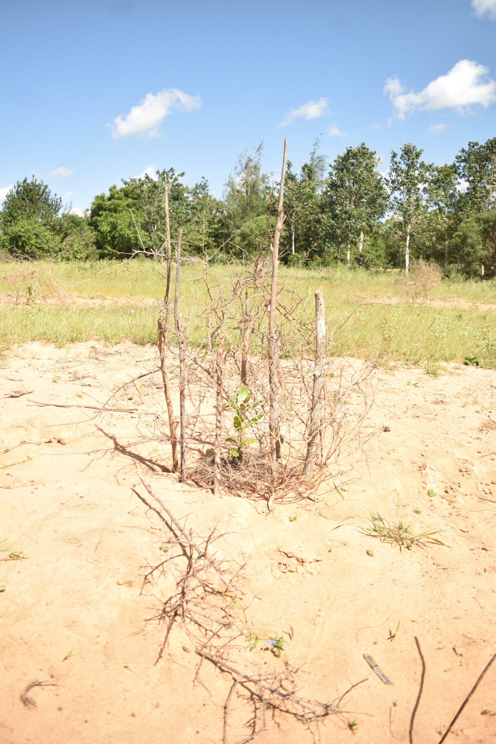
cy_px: 372
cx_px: 248
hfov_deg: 47.9
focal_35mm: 27
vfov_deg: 67.4
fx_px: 558
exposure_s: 1/4000
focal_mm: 18
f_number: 4
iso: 800
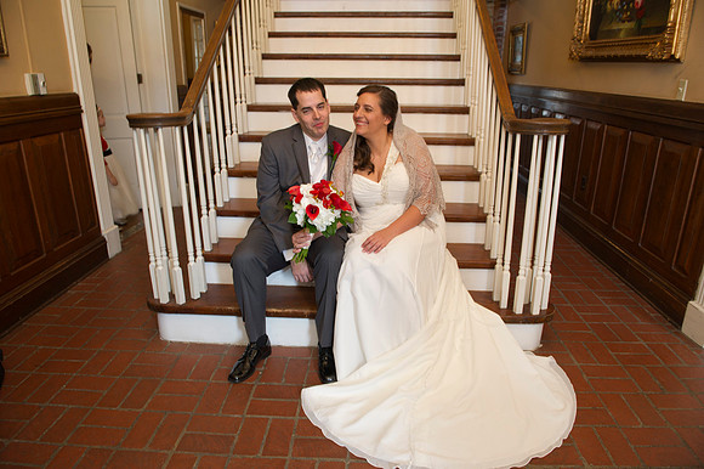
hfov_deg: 73.8
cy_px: 234
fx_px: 469
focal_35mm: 24
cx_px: 352
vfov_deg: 53.1
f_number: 4
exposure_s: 1/80
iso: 800
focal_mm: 24
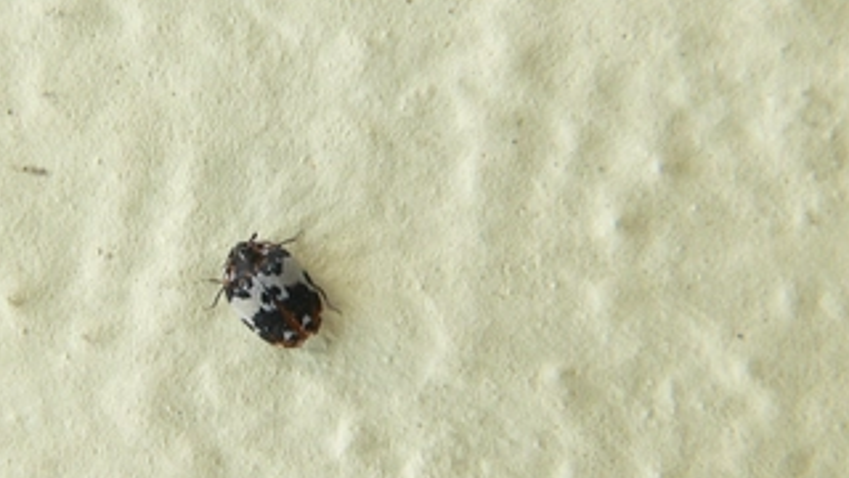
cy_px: 236
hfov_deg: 12.5
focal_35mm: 172
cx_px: 202
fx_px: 3872
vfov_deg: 7.1
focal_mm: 13.2
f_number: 4
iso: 100
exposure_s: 1/60
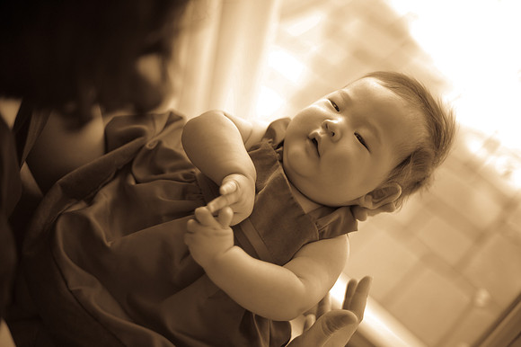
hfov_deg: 39.6
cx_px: 260
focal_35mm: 50
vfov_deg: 27.0
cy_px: 174
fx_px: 723
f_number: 1.4
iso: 320
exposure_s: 1/320
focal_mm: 50
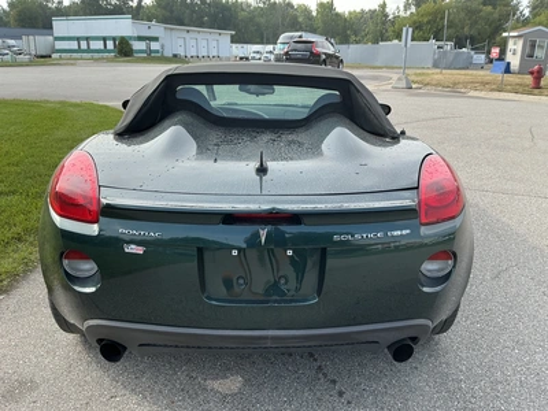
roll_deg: -1.4
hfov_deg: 63.4
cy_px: 206
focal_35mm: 28
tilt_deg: -18.6
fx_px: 443
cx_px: 274
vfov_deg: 49.7
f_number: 1.8
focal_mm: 3
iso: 25
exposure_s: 1/465
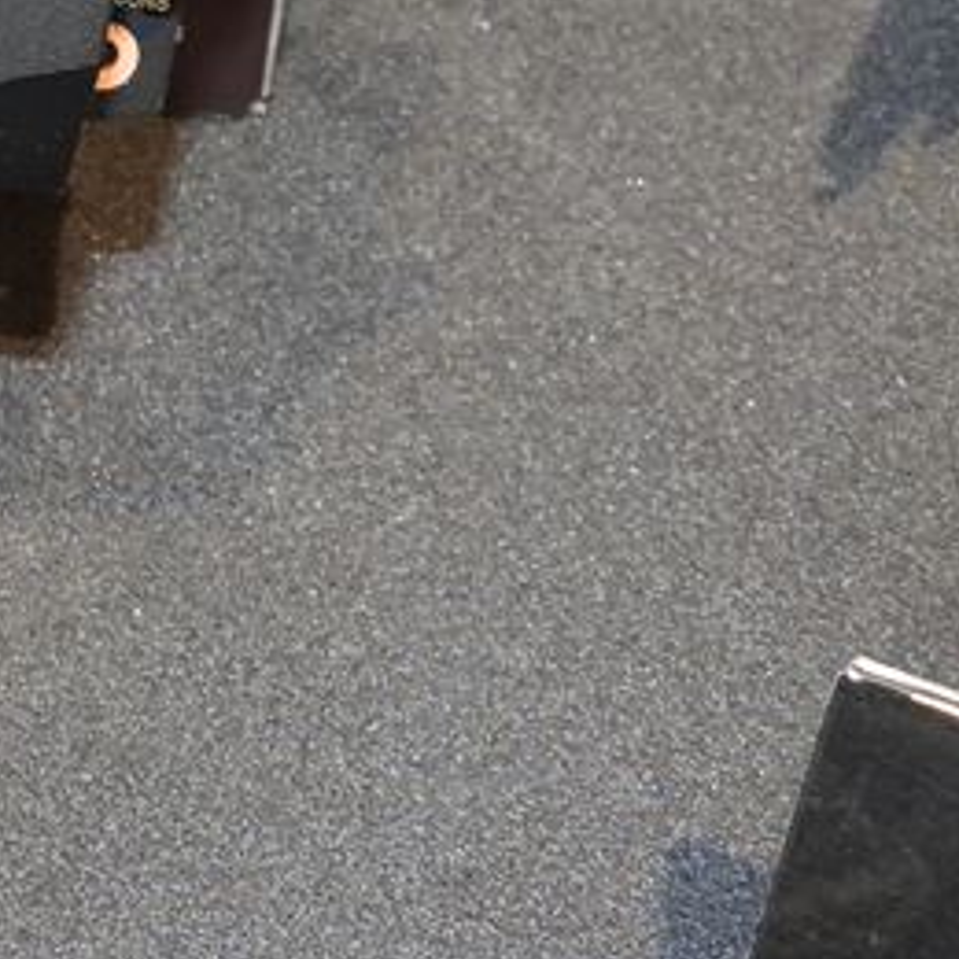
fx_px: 5454
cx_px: -859
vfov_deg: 10.0
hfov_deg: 9.5
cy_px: 55
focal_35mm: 174
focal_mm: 8.9
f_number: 3.5
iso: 200
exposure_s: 1/30
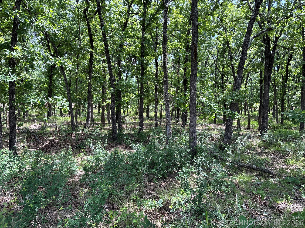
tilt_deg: -3.0
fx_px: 229
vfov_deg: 53.1
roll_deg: -0.3
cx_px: 152
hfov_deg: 67.3
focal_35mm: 26
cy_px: 114
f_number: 1.6
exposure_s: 1/390
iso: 50
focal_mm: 5.96
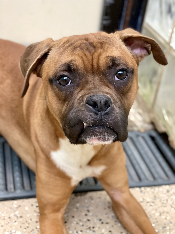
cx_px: 88
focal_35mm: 52
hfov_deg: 28.0
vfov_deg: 36.8
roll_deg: -8.9
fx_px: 351
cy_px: 117
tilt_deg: -31.7
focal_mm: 6
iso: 200
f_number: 2
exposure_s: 1/40
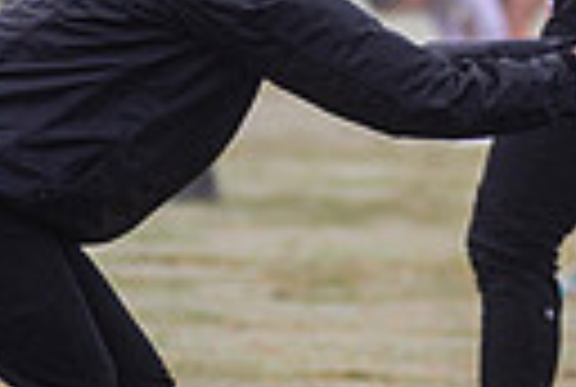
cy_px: 137
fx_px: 8708
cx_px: 266
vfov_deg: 2.5
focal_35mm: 543
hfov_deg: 3.8
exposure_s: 1/800
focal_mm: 120
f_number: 2.8
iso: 100
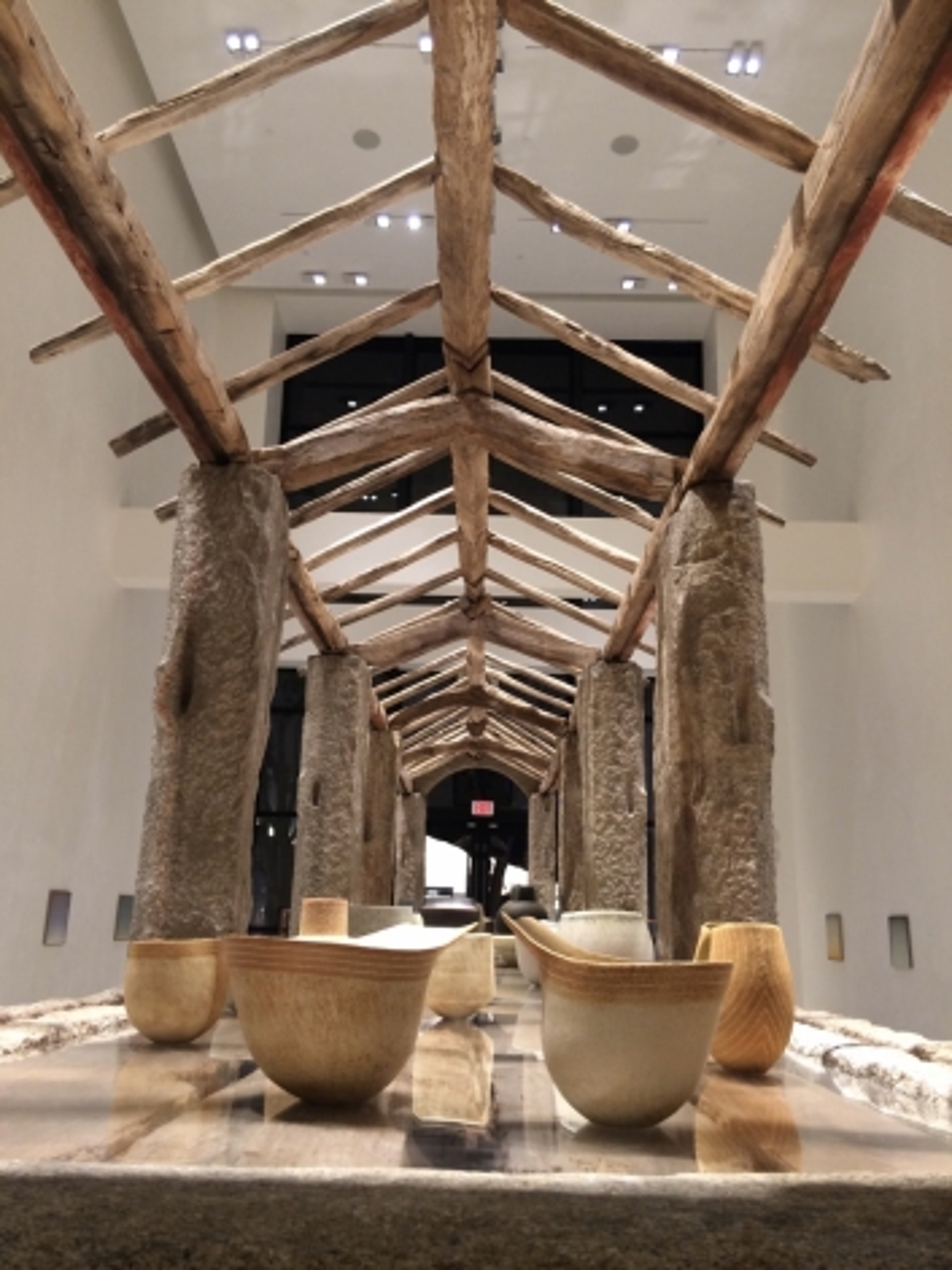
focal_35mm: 29
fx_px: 1064
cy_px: 635
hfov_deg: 48.2
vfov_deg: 61.7
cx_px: 476
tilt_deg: +14.2
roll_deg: -0.4
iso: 100
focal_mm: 4.15
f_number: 2.2
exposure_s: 1/30
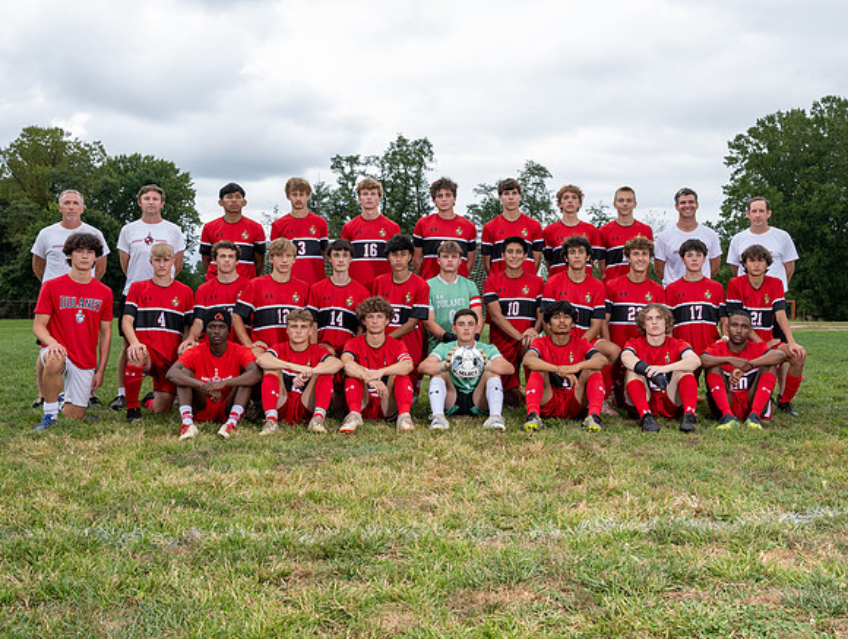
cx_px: 454
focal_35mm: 39
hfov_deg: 47.2
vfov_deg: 36.5
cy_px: 281
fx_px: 969
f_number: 7.1
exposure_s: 1/250
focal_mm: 27
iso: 250
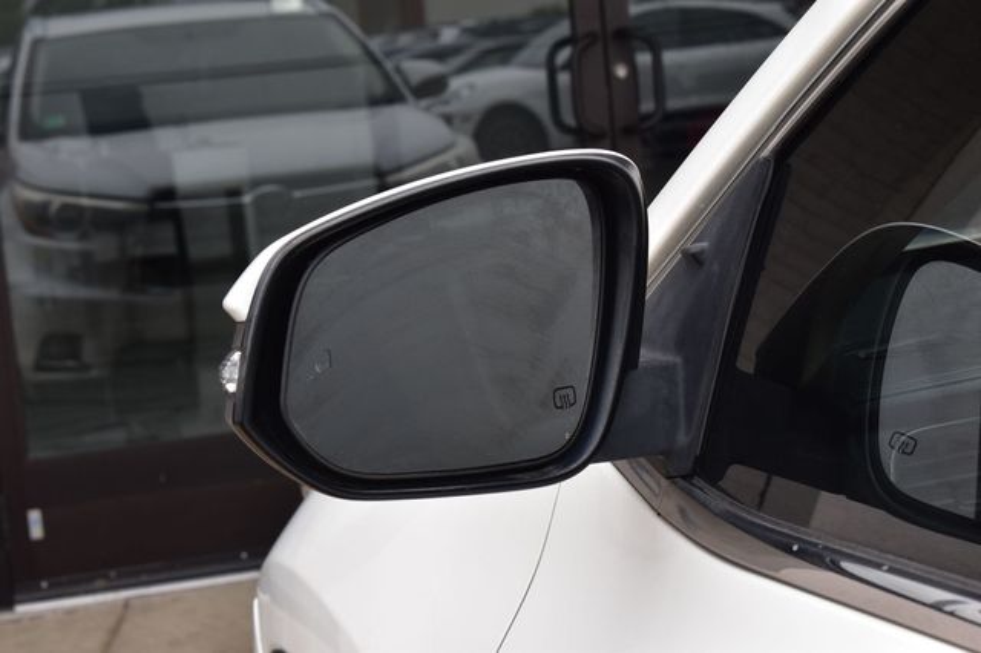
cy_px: 326
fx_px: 2247
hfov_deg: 24.6
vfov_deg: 16.5
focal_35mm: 82
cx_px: 490
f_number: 9
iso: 400
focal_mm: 55
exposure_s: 1/160
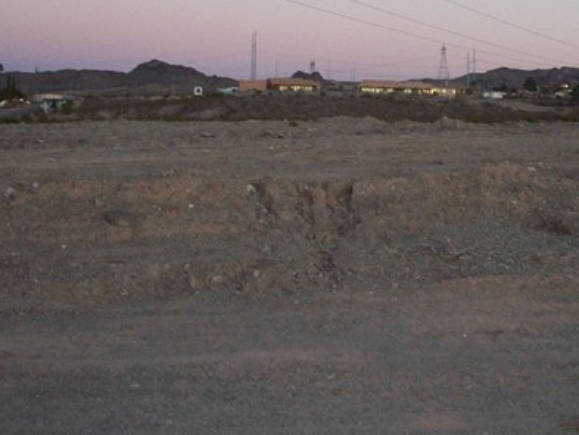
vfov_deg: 25.4
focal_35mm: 57
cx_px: 377
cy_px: 116
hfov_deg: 33.5
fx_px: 954
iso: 320
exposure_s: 1/100
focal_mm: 6.3
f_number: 3.1
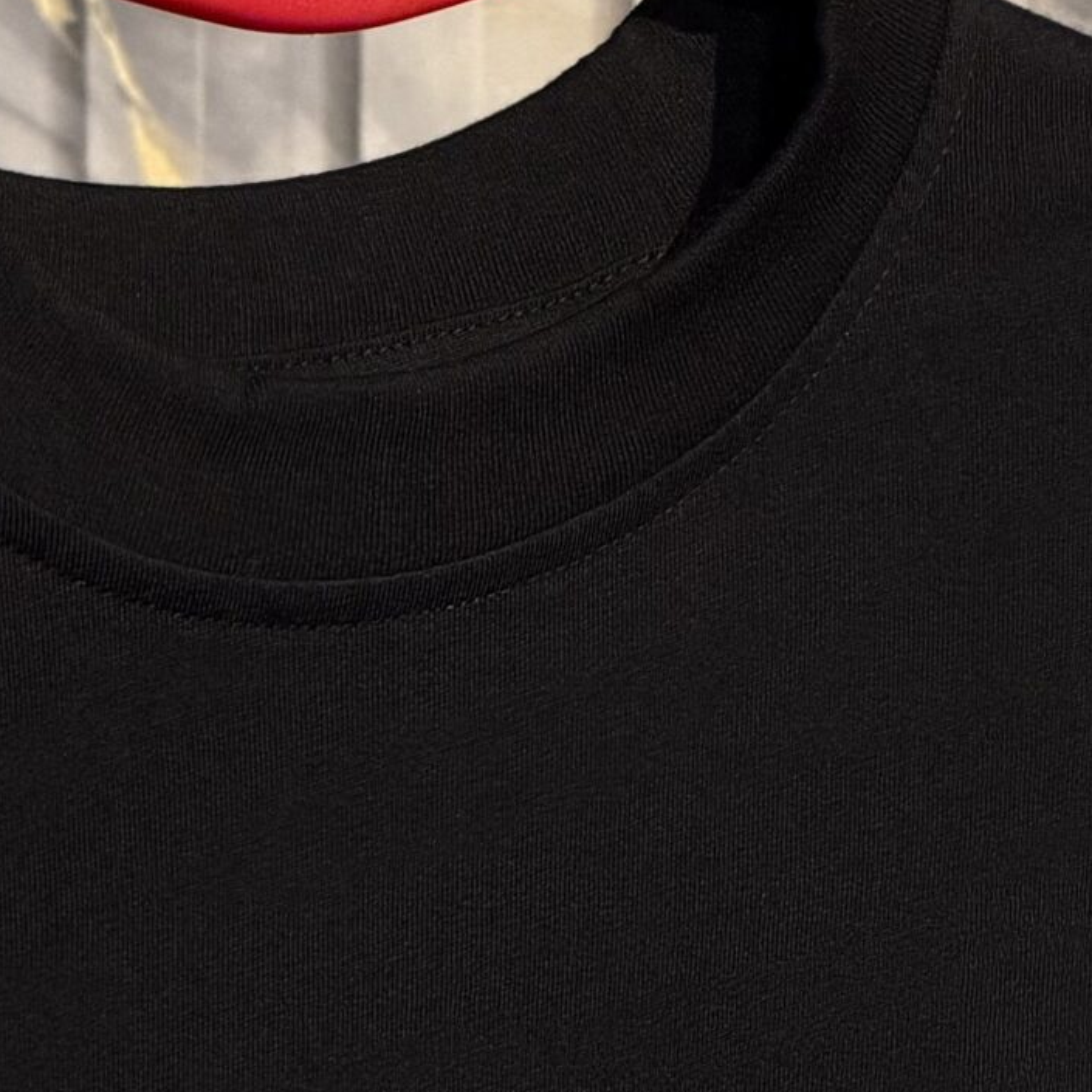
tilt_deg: -10.0
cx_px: 378
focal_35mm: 321
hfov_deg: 5.5
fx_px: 11457
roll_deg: -0.1
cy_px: 1524
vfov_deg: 5.4
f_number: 2.8
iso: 250
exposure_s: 1/50
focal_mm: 16.89
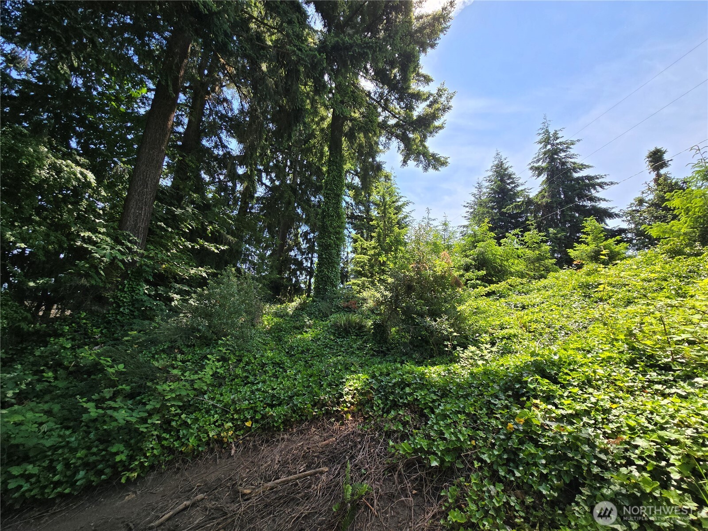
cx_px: 354
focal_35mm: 13
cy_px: 266
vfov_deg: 89.9
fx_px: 266
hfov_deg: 106.2
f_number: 2.2
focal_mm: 2.2
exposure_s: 1/878
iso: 50
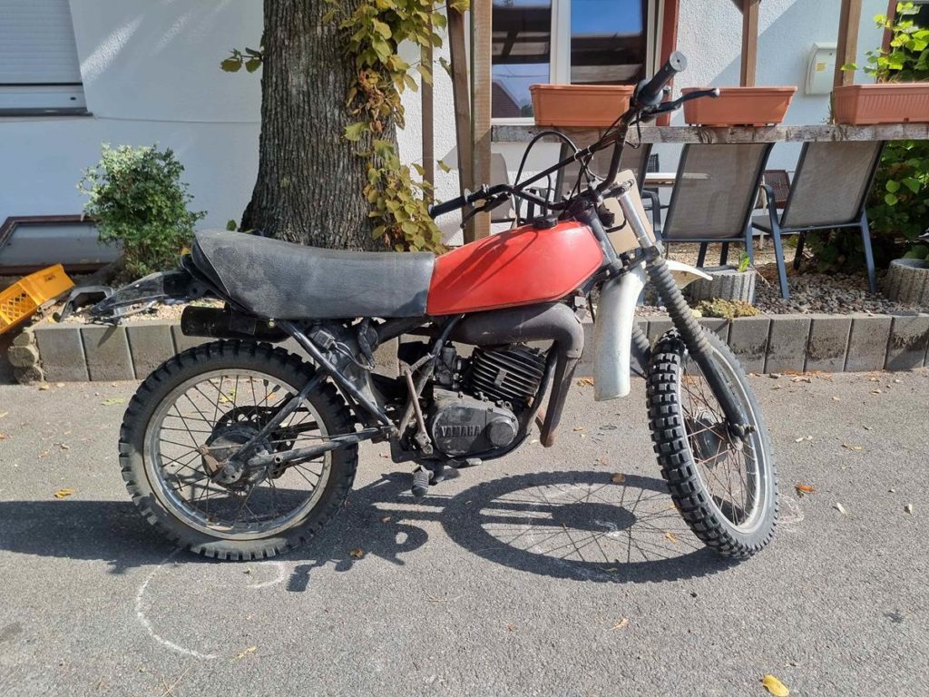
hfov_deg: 71.6
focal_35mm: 24
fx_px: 644
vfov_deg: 56.8
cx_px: 464
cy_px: 348
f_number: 1.8
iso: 50
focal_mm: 6.7
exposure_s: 1/396
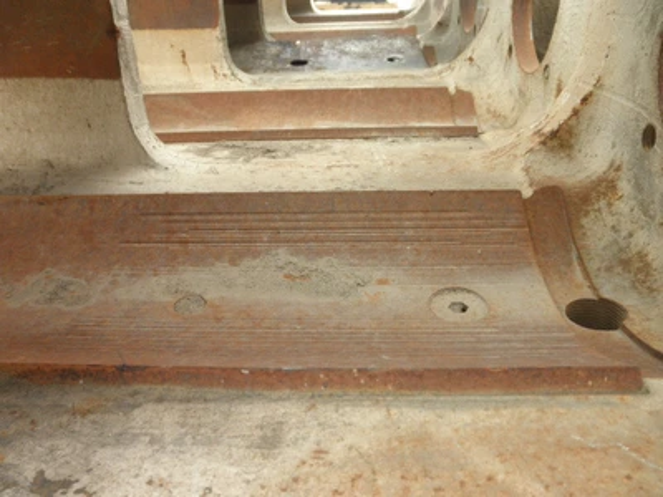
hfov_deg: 63.4
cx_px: 332
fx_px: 536
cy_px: 248
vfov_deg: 49.7
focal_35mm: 28
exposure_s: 1/30
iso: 80
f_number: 3
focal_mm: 5
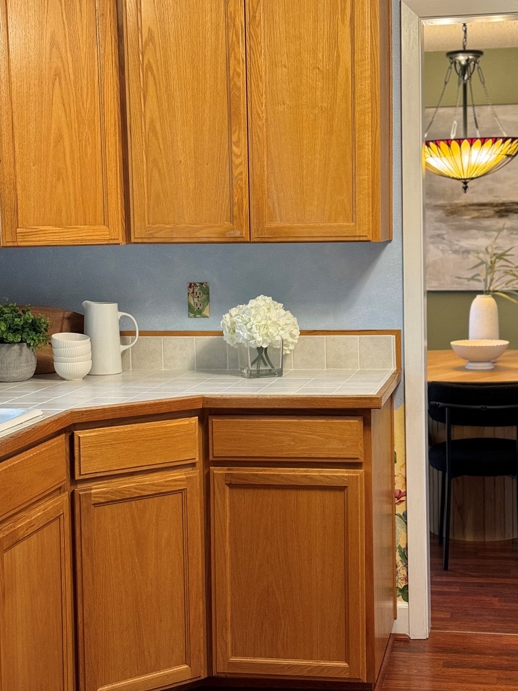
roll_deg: +1.2
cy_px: 342
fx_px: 1237
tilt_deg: -5.6
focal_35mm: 62
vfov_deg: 31.2
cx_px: 318
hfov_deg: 23.6
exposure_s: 1/60
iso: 200
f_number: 1.78
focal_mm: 6.76
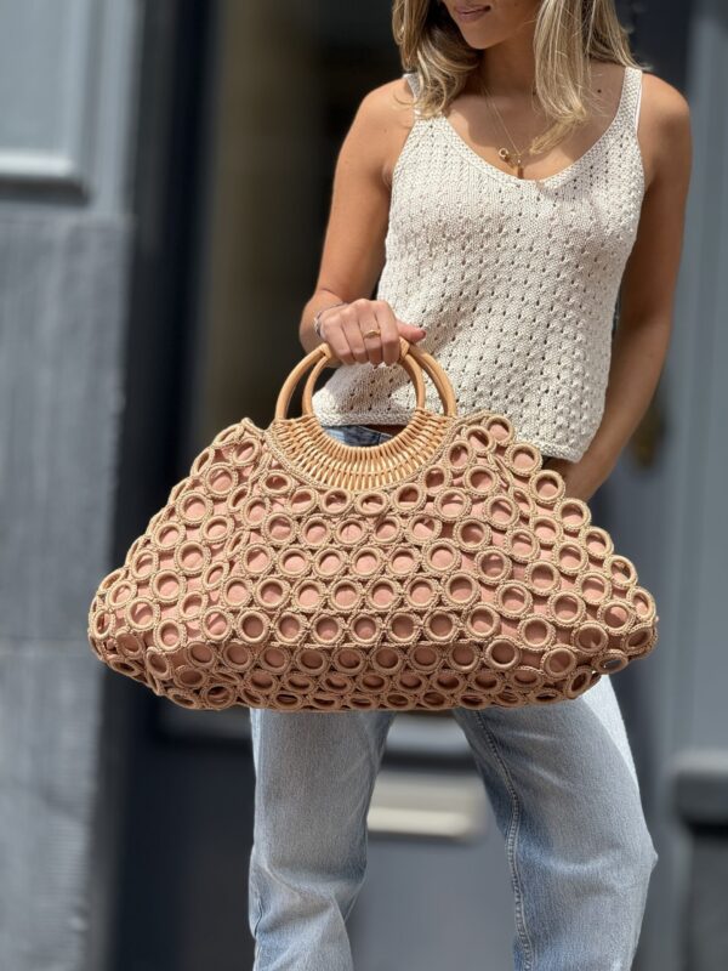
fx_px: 3365
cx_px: 364
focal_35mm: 120
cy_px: 486
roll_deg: -3.9
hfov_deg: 12.3
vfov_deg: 16.4
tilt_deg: +4.9
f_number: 2.8
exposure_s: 1/558
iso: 50
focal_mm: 15.66
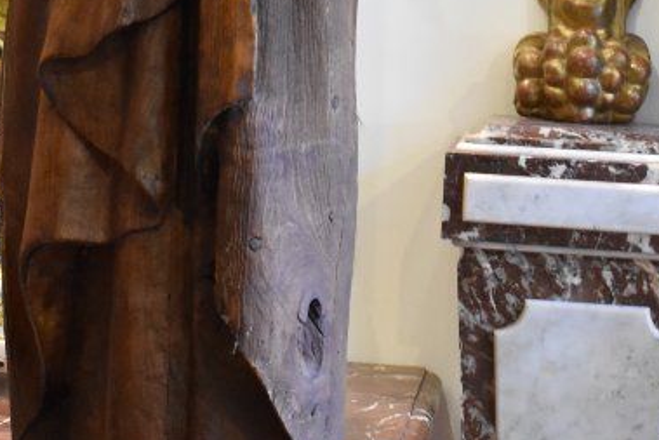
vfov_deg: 10.1
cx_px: 226
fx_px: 2435
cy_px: -137
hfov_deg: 15.4
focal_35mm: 133
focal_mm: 28
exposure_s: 1/60
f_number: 4.2
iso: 2200
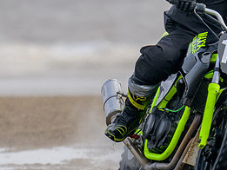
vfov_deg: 0.7
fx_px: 14755
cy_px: 33
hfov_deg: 0.9
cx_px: 187
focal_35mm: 2249
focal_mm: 600
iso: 450
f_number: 8
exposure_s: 1/640
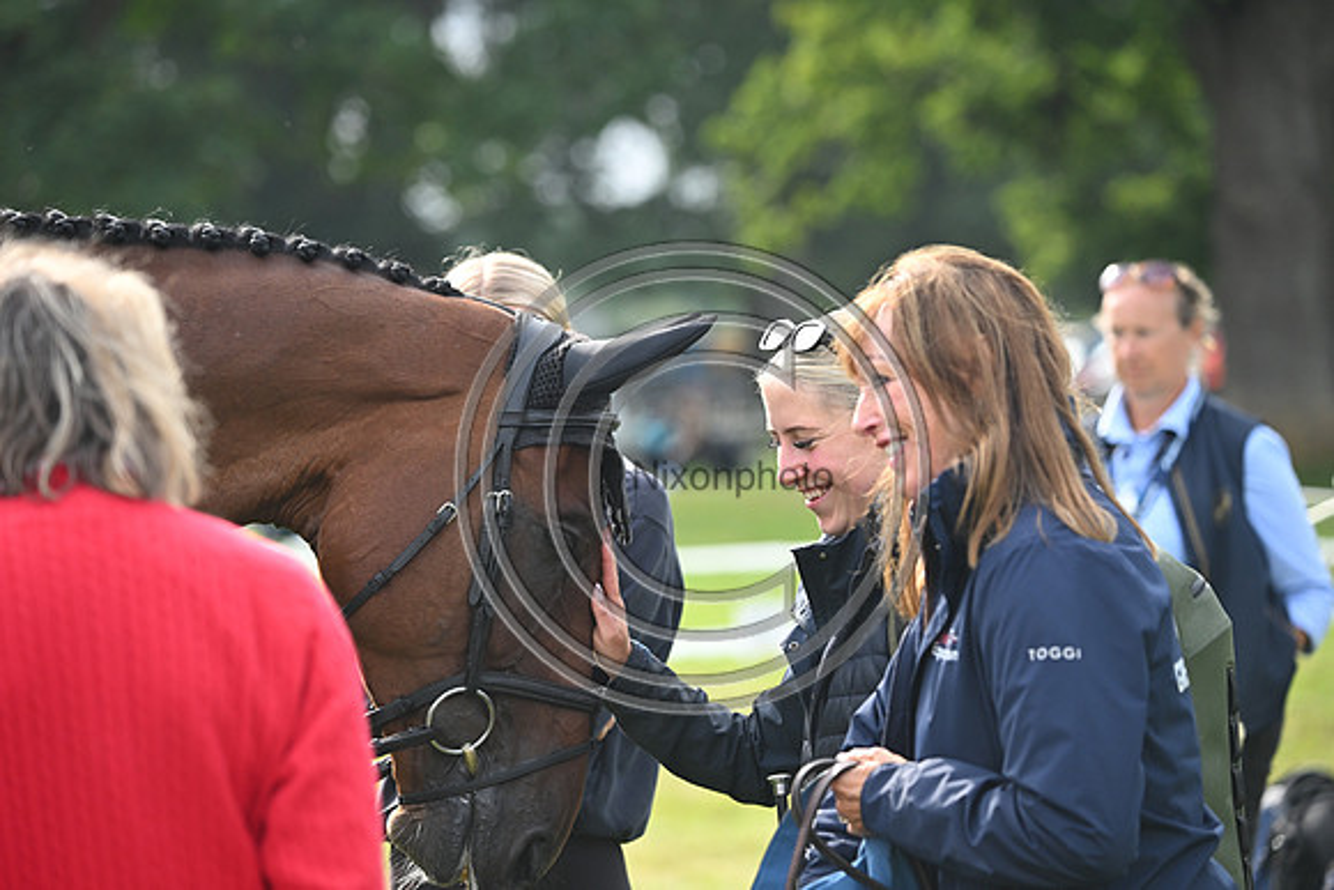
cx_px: 667
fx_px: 7412
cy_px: 445
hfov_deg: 10.3
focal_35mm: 200
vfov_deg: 6.9
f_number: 5
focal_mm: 200
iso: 1100
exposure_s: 1/1250
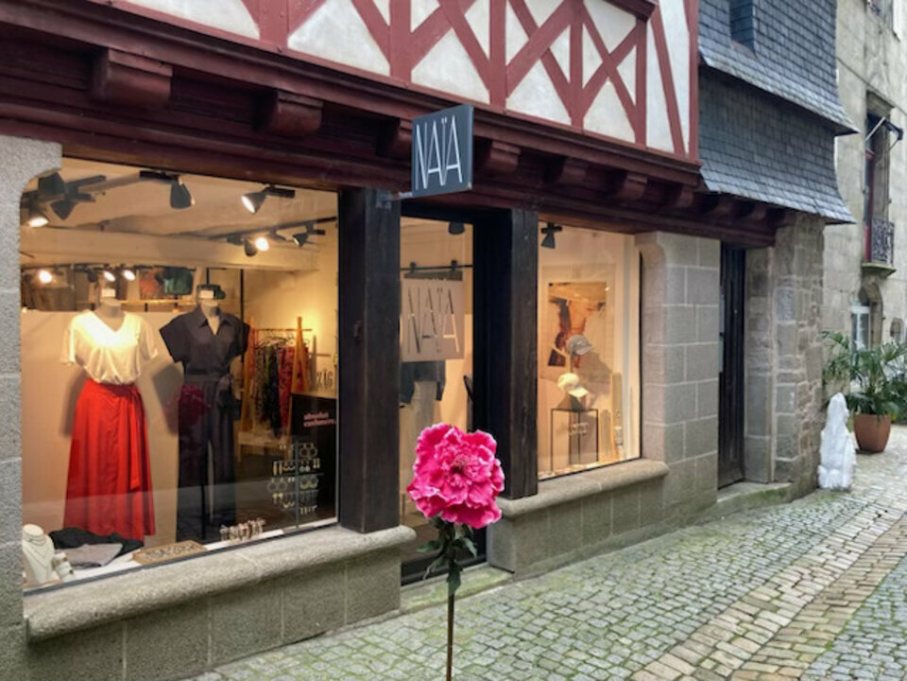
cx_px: 454
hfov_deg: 63.4
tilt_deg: -1.1
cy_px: 340
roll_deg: -0.1
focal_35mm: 28
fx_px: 734
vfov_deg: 49.7
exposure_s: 1/100
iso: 32
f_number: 1.8
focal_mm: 3.99
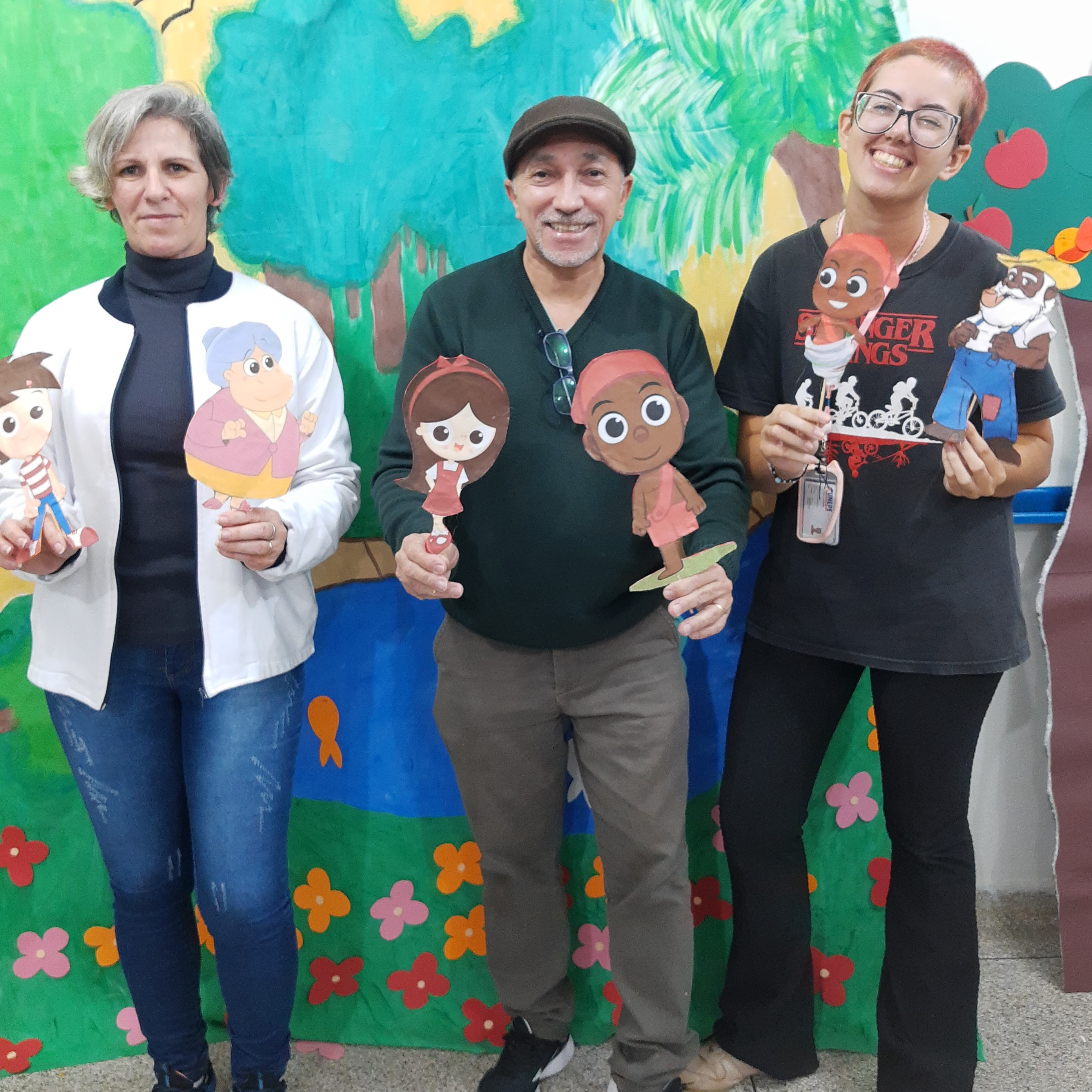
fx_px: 1178
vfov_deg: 49.6
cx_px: 525
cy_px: 485
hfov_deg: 49.7
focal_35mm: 33
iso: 137
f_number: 1.7
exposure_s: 1/25
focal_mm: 4.75
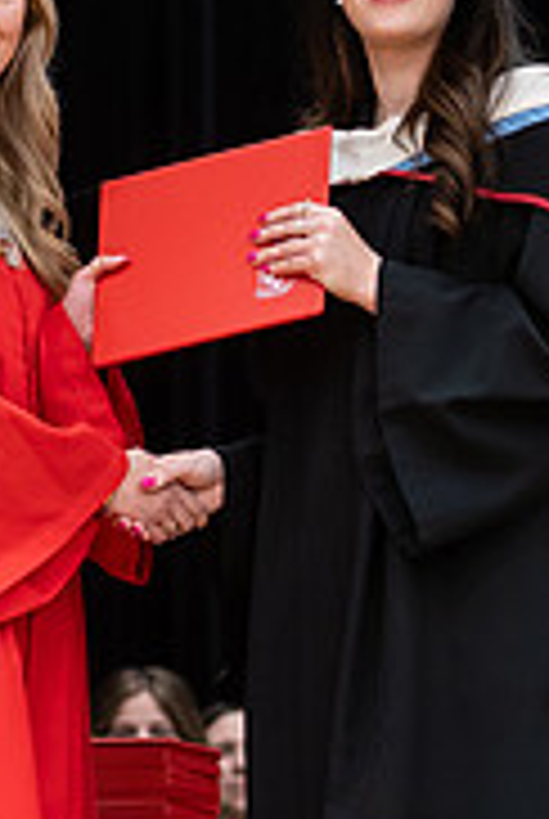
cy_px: 680
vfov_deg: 5.9
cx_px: 9
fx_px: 7930
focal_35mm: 348
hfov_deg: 4.0
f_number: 2.8
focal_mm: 85
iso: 1000
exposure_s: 1/200
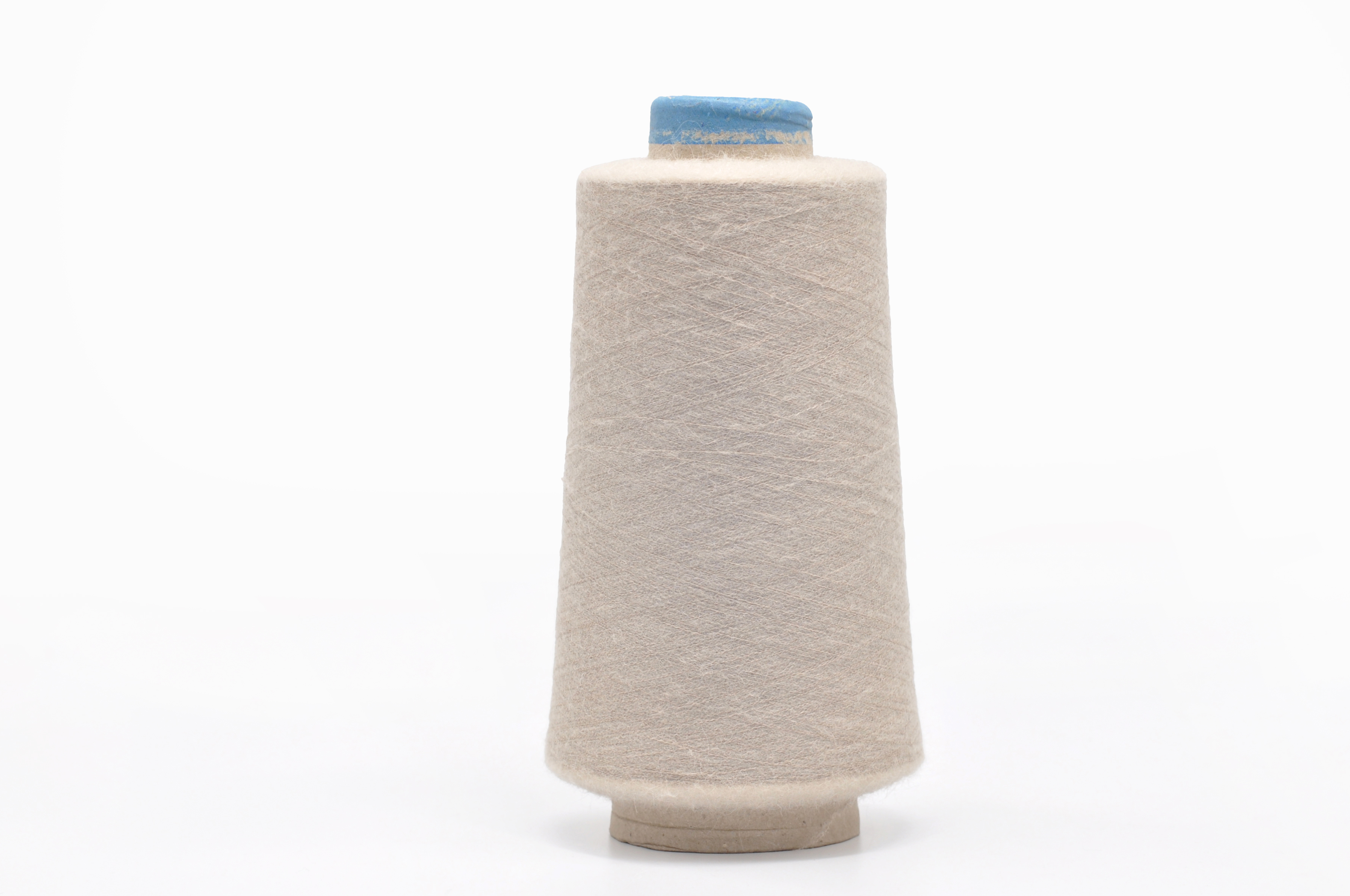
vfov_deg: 15.1
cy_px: 488
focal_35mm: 90
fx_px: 3371
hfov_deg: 22.6
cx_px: 732
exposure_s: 1/160
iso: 200
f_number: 1.4
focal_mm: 50
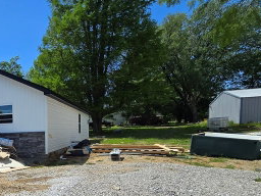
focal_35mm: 26
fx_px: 196
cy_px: 146
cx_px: 11
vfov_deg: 50.9
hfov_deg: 55.1
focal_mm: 2.2
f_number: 2.2
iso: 50
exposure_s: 1/3092
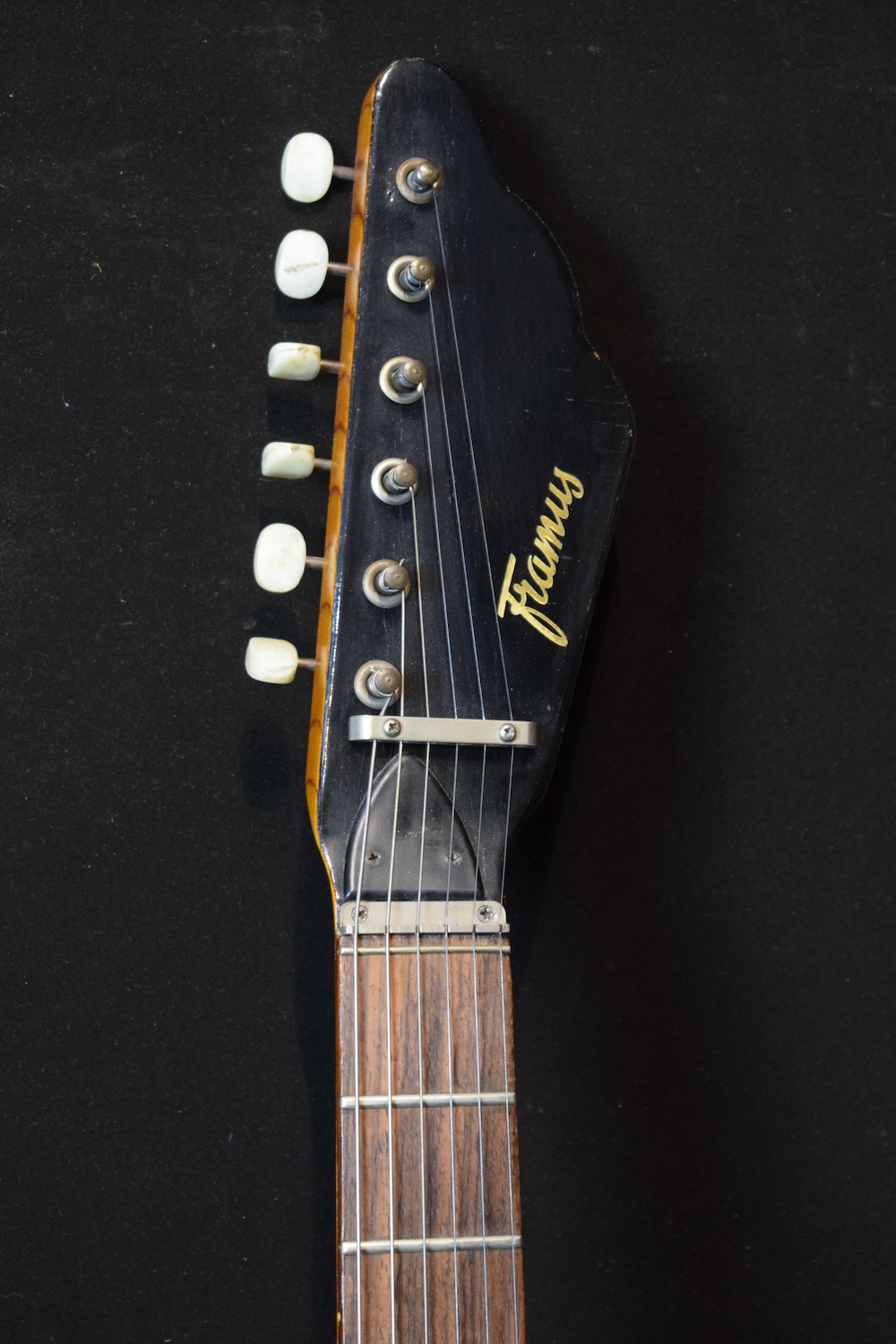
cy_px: 672
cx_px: 448
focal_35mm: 82
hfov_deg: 16.6
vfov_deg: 24.6
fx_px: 3080
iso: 3200
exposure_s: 1/20
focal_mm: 55
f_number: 5.6
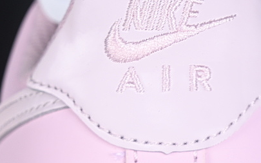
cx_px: 165
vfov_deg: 6.4
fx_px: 1451
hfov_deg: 10.3
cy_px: 211
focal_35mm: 204
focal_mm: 50
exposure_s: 1/80
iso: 160
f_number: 7.1
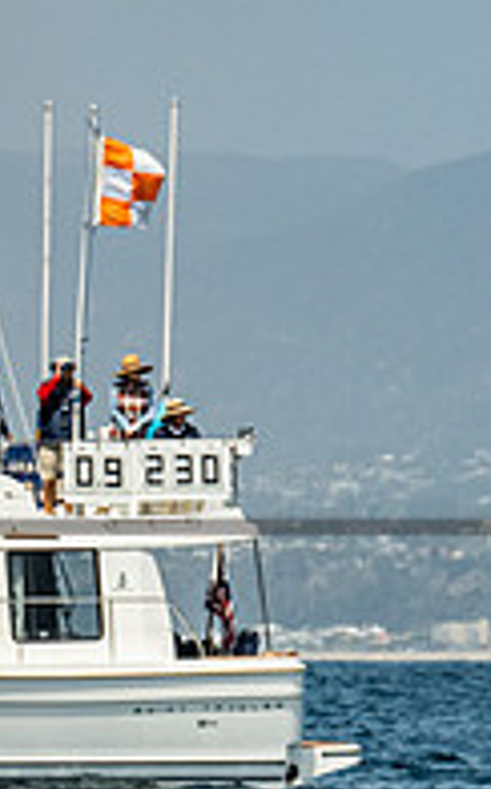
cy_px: 535
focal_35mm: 596
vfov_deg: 3.5
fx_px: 12798
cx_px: -889
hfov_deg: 2.2
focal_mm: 125
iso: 320
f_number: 6.3
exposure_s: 1/1250
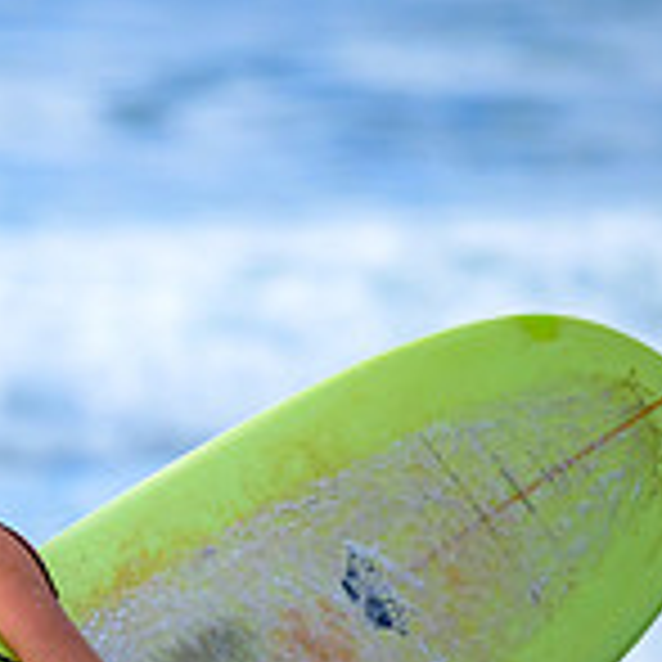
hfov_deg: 0.5
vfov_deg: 0.5
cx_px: -528
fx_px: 82933
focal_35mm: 3833
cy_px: 599
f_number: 10
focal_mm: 1120
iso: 800
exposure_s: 1/1250
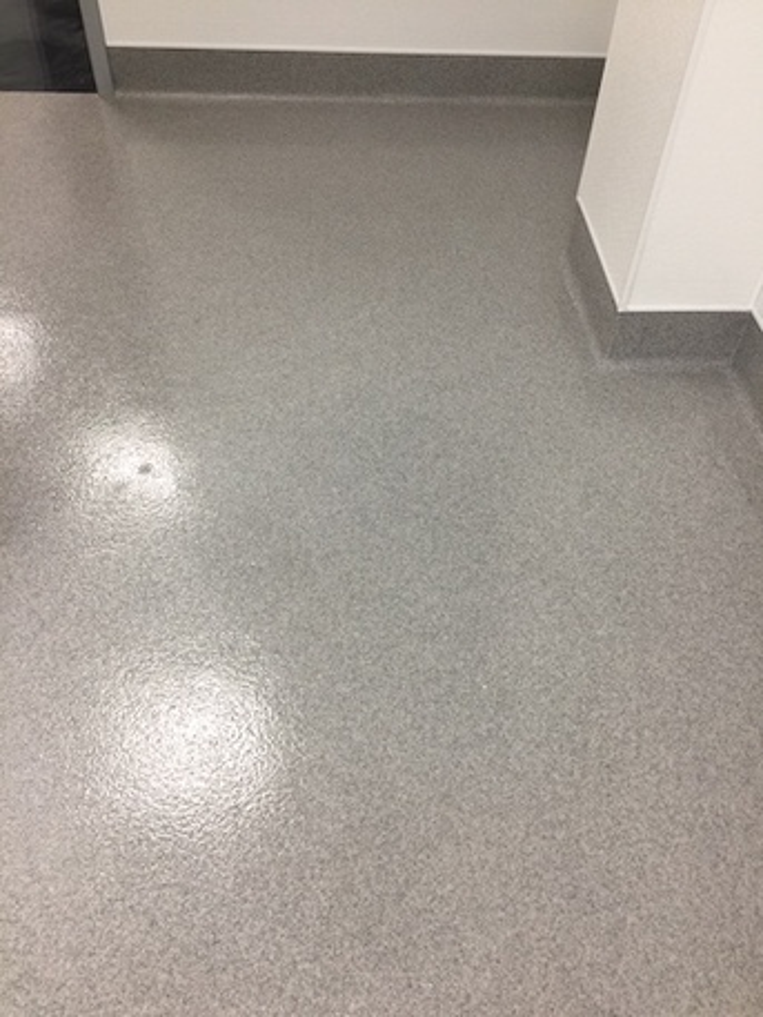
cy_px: 508
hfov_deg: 48.2
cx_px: 382
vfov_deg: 61.6
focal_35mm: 29
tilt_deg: -46.9
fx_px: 852
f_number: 2.2
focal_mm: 4.15
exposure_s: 1/30
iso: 40
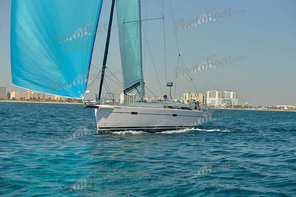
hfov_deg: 28.8
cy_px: 98
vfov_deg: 19.5
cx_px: 148
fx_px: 576
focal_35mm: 70
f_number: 7.1
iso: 200
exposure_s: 1/640
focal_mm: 70
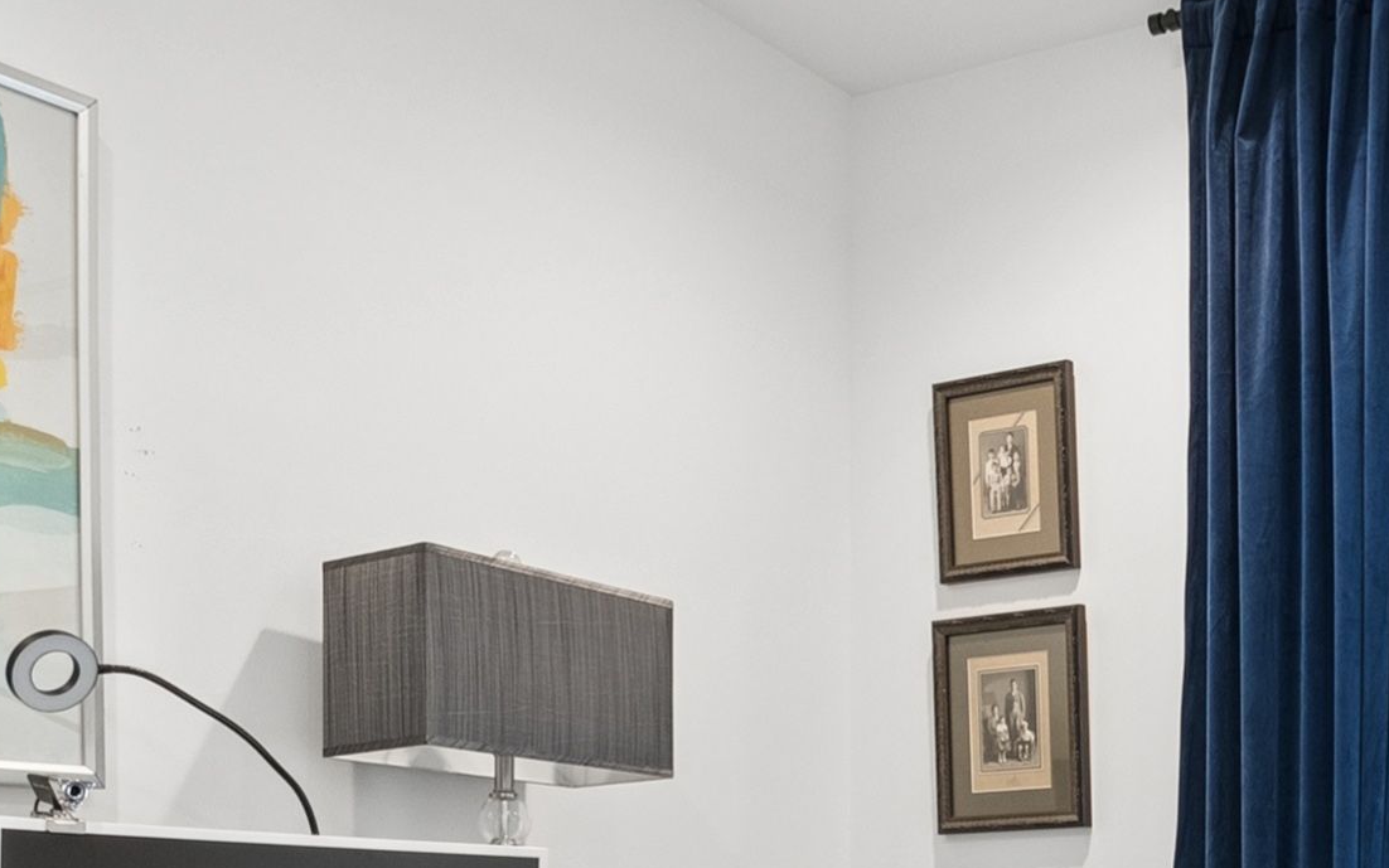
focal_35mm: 51
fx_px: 1931
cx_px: 1244
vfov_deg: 23.7
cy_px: 966
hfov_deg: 37.1
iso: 640
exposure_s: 1/50
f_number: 8
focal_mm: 13
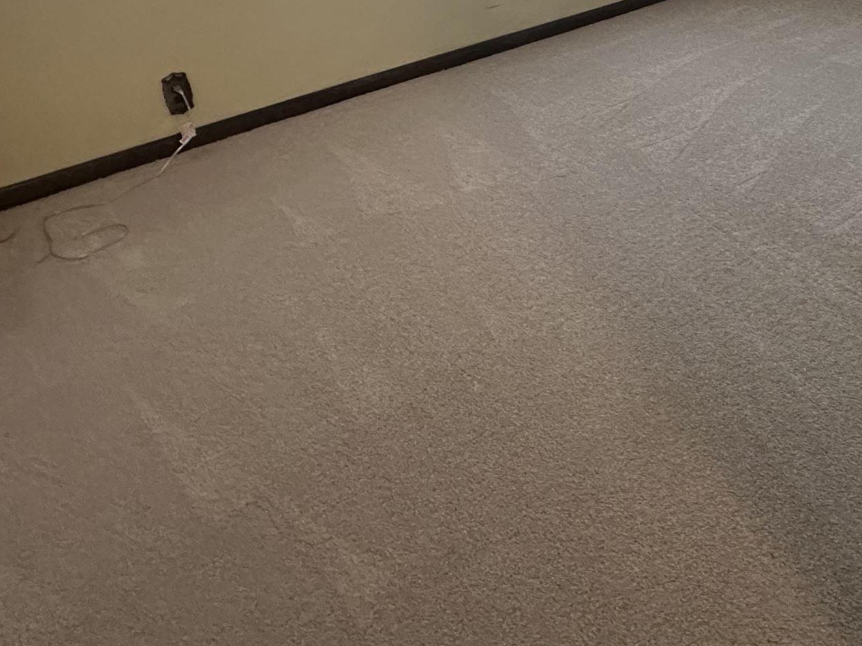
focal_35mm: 34
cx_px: 616
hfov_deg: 52.2
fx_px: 847
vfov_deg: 36.2
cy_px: -44
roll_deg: +2.9
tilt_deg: -12.8
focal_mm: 2.22
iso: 640
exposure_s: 1/60
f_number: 2.2
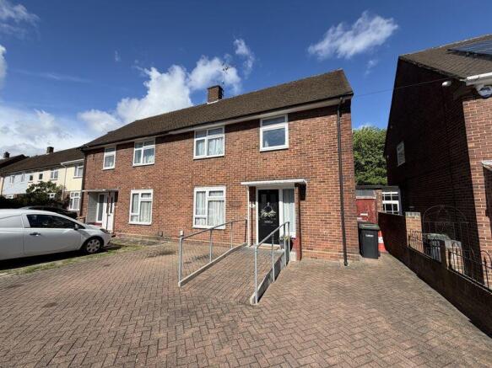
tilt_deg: +6.2
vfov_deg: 85.7
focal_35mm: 14
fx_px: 199
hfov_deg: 102.1
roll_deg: +0.9
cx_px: 246
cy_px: 184
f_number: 2.2
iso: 20
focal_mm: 2.22
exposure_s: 1/901
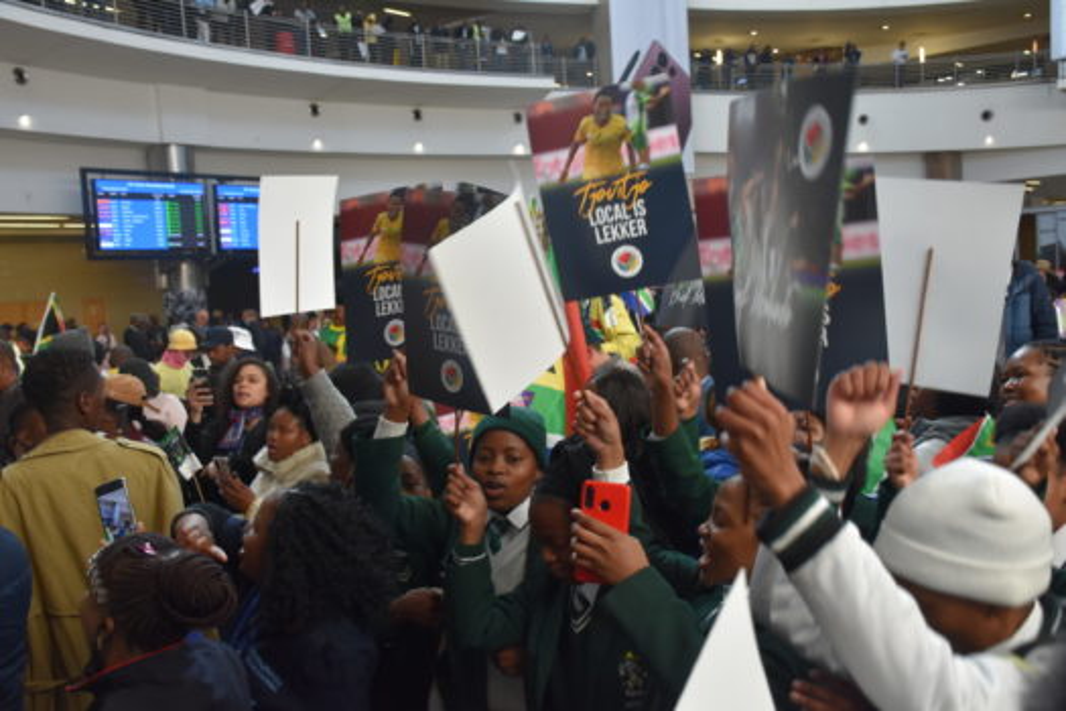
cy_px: 356
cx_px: 533
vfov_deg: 34.2
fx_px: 1155
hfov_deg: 49.6
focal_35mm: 39
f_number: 5.6
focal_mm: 26
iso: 800
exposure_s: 1/125
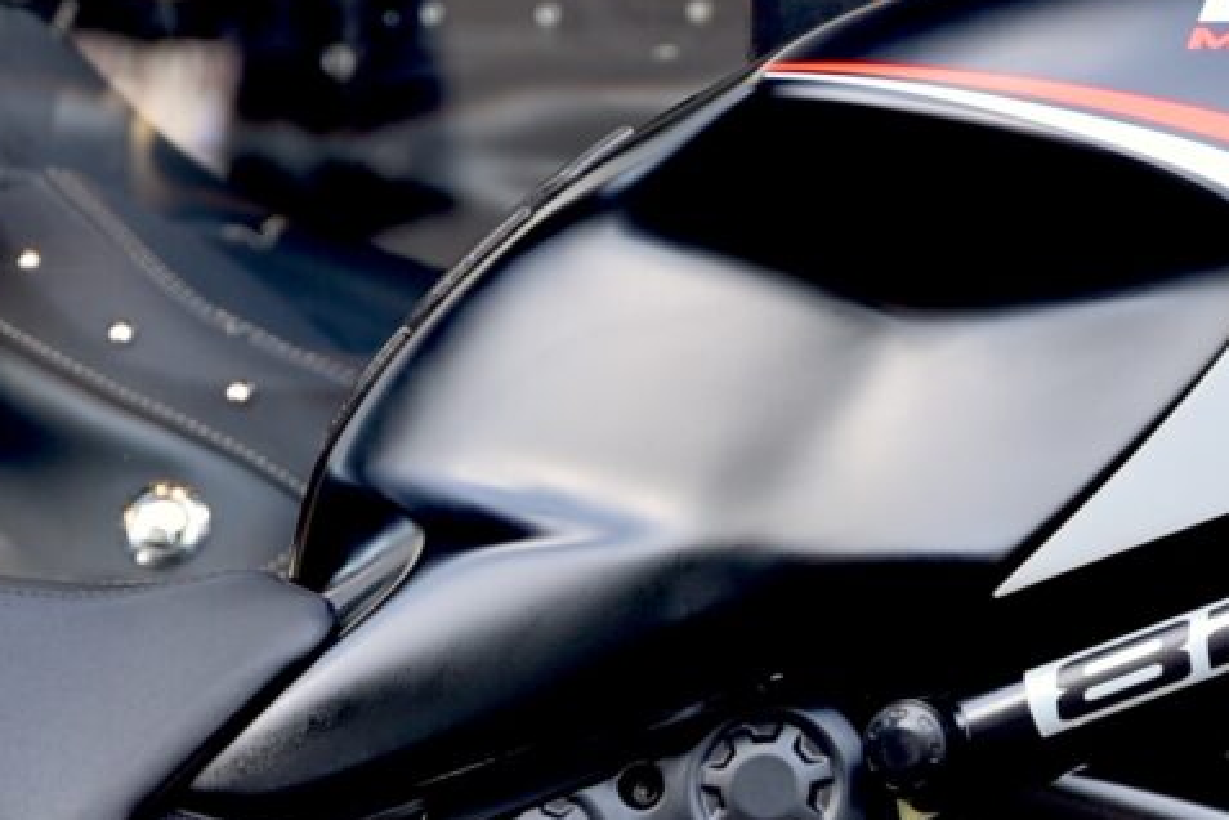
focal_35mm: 376
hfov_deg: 5.5
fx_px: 12835
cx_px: 866
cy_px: 1138
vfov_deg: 3.6
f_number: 3.5
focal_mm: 70
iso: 100
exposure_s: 1/60
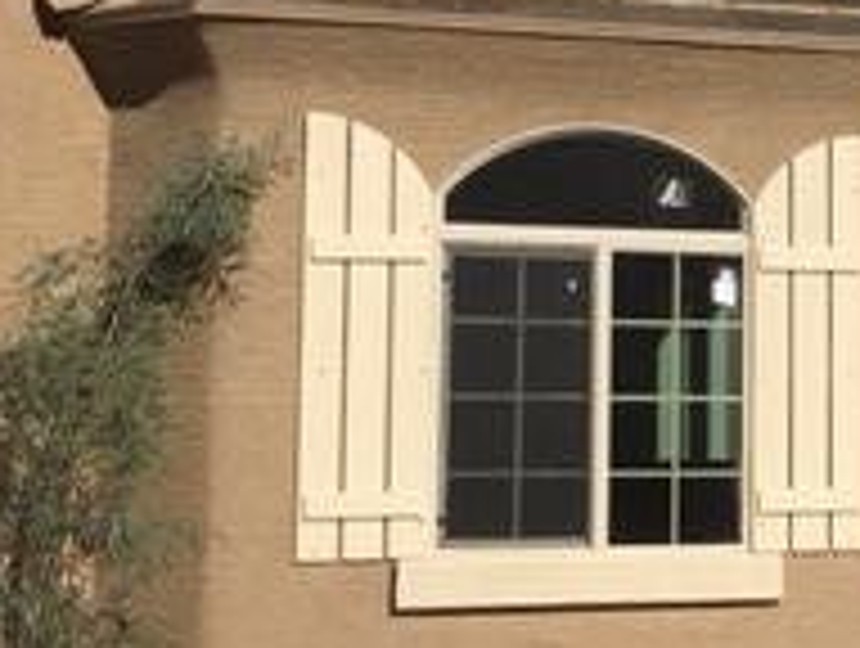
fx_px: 2414
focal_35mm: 97
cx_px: 1139
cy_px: 234
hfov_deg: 18.7
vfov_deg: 15.3
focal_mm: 4.15
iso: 25
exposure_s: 1/3205
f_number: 2.2
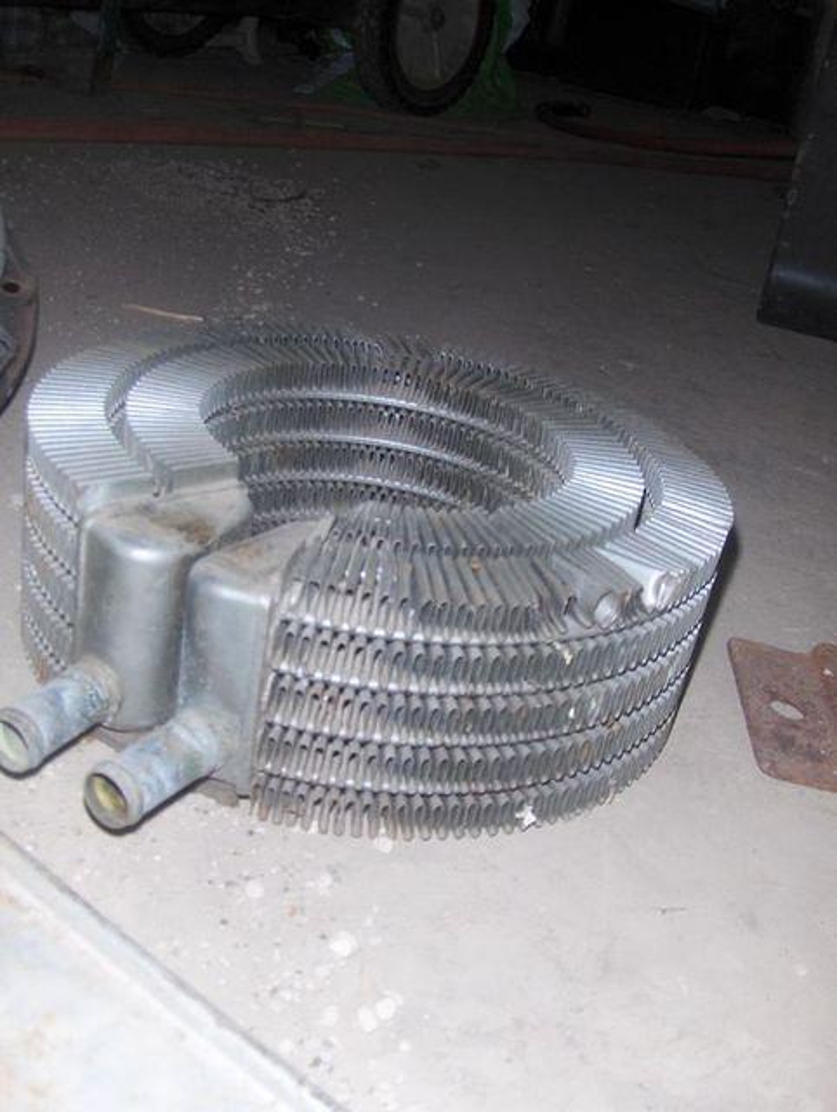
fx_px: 1318
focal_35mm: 41
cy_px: 556
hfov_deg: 35.2
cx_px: 418
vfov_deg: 45.7
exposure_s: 1/60
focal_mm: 6.5
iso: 100
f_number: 5.09
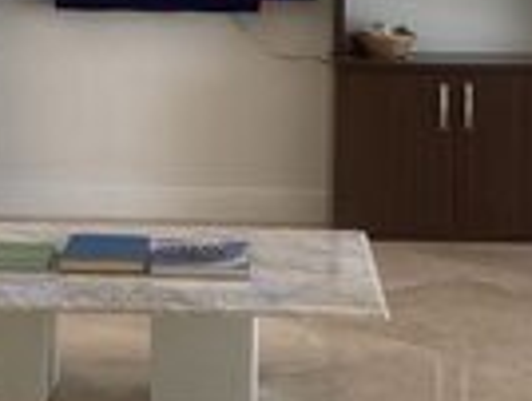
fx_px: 1986
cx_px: 216
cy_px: -56
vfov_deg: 11.3
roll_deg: -0.3
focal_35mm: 129
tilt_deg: -4.0
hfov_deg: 15.2
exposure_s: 1/122
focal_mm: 4.25
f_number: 1.8
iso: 50
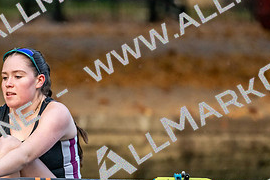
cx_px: 11
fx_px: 6449
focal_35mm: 860
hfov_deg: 2.4
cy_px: 98
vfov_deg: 1.6
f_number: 4.5
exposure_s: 1/2500
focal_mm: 400
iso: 3200
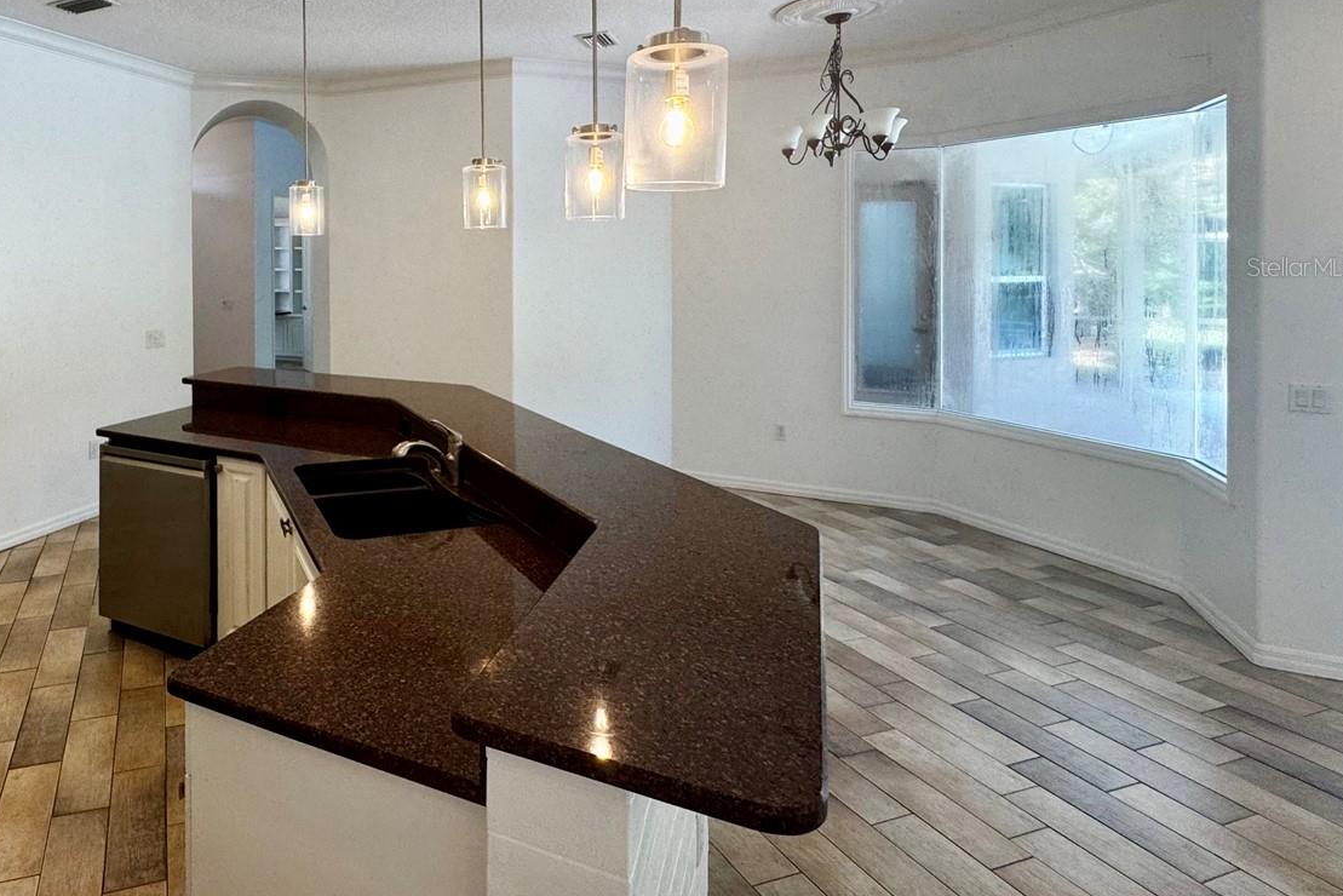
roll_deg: +0.3
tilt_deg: -0.6
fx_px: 784
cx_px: 392
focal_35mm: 21
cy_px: 266
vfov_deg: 57.6
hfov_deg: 77.1
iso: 160
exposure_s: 1/120
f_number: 2.2
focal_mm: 2.22
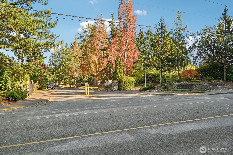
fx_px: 226
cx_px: 116
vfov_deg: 37.8
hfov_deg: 54.4
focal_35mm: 35
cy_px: 78
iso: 400
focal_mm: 35
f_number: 8
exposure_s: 1/200
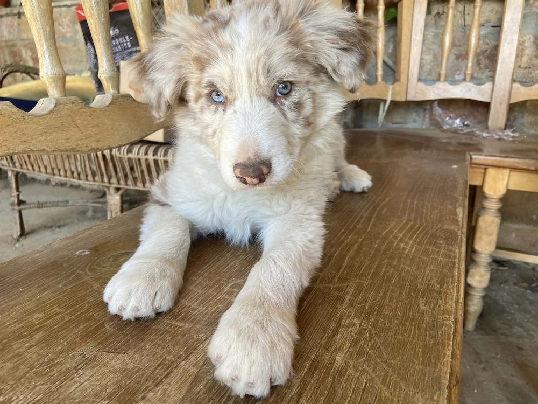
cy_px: 202
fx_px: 404
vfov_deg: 53.1
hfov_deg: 67.3
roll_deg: -0.7
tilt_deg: -16.4
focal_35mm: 26
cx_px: 269
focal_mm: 4.25
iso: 64
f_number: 1.8
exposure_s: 1/122
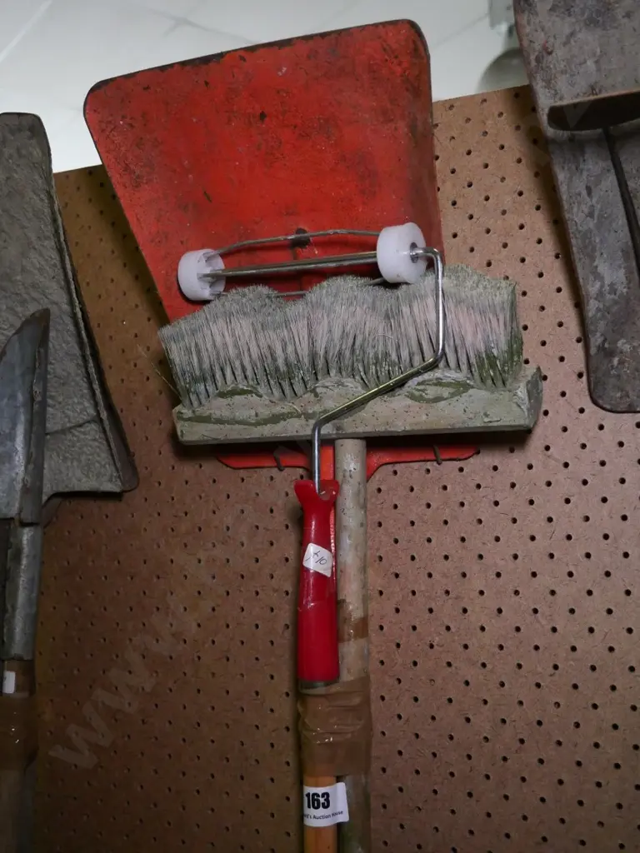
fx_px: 986
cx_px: 320
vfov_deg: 46.8
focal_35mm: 40
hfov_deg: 36.0
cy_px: 426
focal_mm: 20
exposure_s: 1/400
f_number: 4.5
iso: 3200
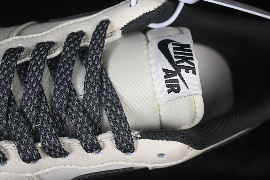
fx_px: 562
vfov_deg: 18.2
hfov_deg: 27.0
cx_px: 135
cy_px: 90
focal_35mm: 75
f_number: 7.1
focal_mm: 50
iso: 160
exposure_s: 1/80
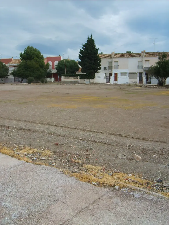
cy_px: 112
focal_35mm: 35
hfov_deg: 40.7
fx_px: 228
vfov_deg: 52.6
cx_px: 84
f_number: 2.8
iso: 50
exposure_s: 1/1000
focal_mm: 5.8
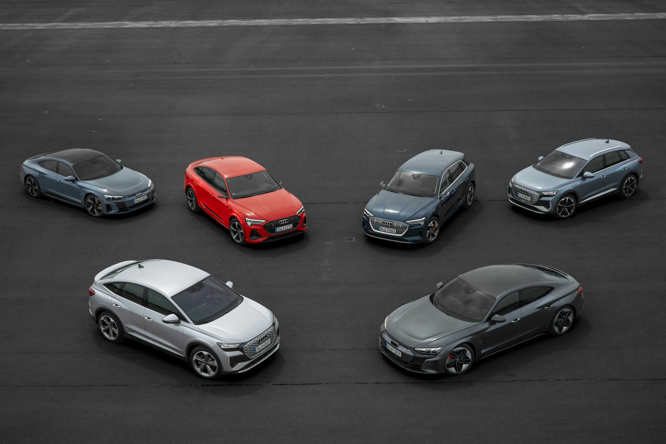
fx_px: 925
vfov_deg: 27.0
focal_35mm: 50
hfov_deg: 39.6
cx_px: 333
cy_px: 222
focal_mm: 50
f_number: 14
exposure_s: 1/100
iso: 100
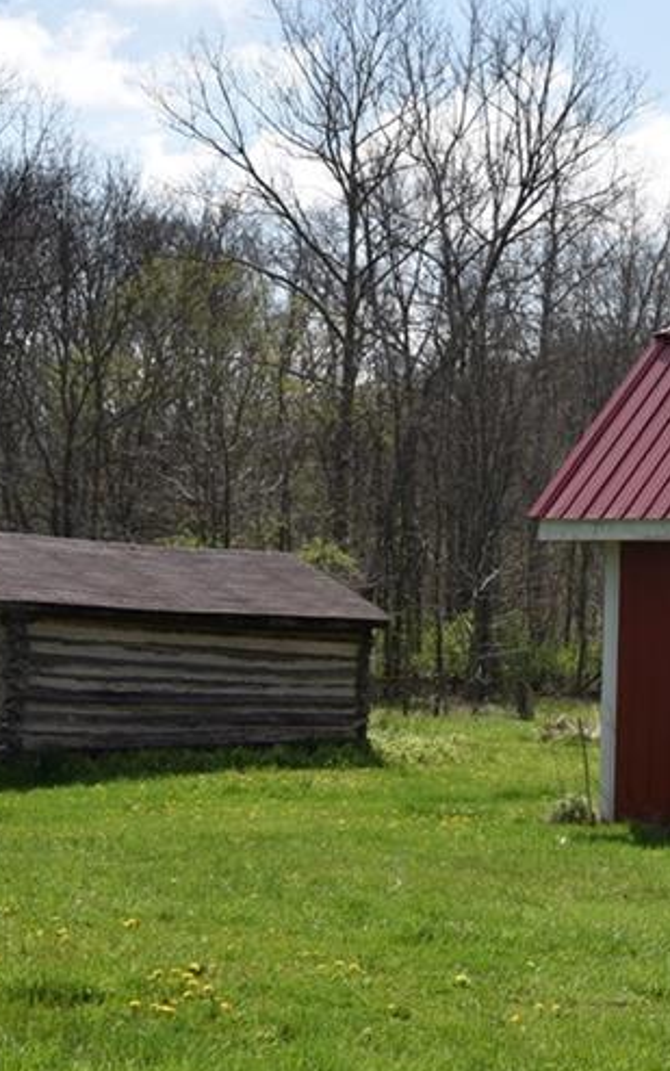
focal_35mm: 93
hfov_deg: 13.7
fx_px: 2715
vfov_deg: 22.3
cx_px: 800
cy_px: 549
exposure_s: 1/800
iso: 1000
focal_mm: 44
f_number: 14
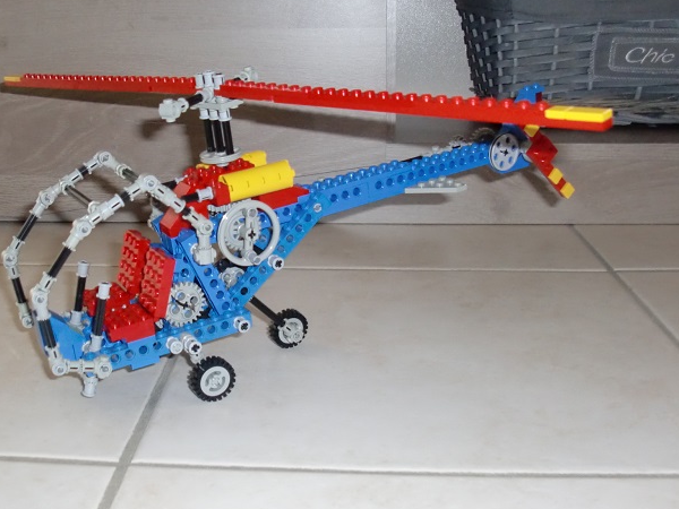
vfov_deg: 30.3
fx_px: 942
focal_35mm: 48
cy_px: 241
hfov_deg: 39.5
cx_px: 268
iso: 400
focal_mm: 6.3
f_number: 2.8
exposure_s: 1/30
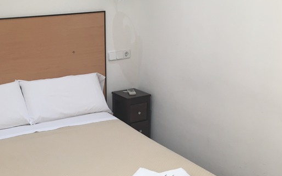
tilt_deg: -19.0
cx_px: 70
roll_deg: +4.0
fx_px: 369
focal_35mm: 48
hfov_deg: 40.6
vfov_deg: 26.6
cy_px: 127
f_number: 2.2
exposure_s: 1/33
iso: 25
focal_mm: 4.15
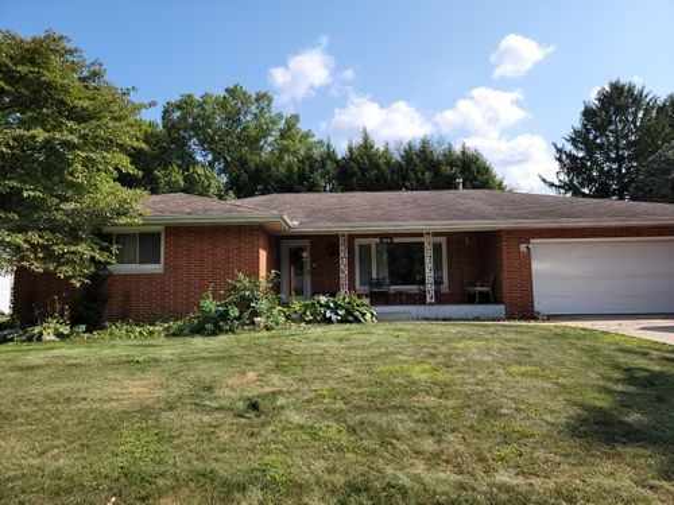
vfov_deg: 56.8
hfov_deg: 71.6
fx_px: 467
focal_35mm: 24
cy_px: 252
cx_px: 337
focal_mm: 6.7
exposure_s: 1/771
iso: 16
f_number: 1.8
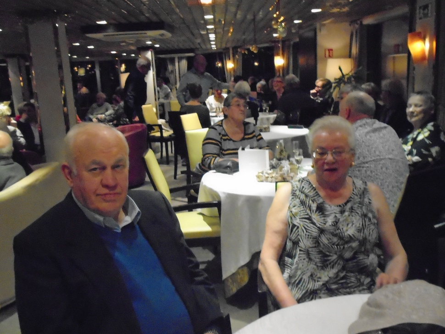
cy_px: 167
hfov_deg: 51.3
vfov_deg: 39.7
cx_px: 222
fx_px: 463
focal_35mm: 36
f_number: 3.8
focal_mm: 6.4
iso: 1600
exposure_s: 1/30
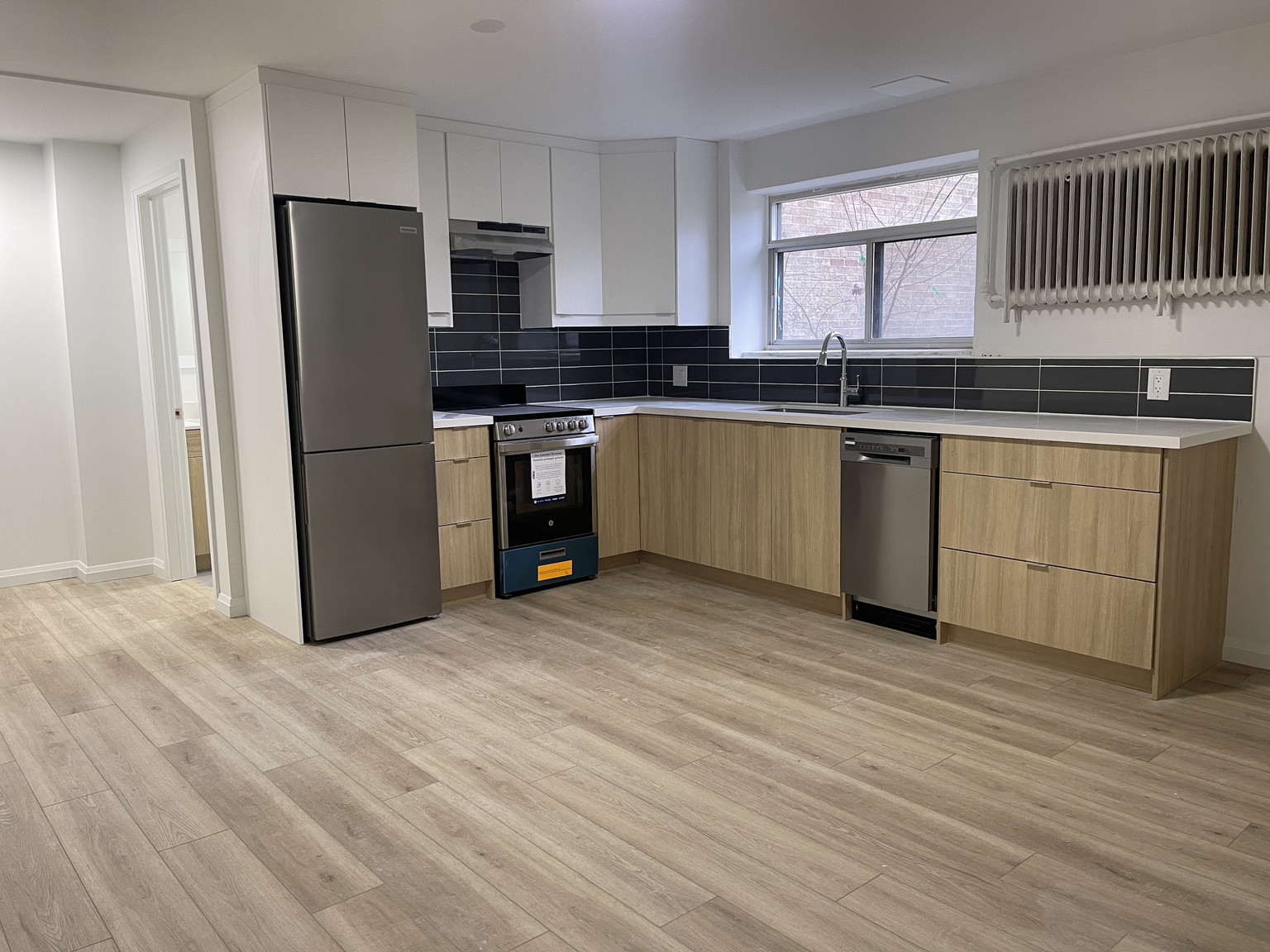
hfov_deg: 67.3
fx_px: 954
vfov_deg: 53.1
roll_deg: +1.1
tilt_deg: -8.5
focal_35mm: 26
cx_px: 635
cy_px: 476
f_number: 1.6
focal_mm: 5.1
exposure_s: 1/60
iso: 100
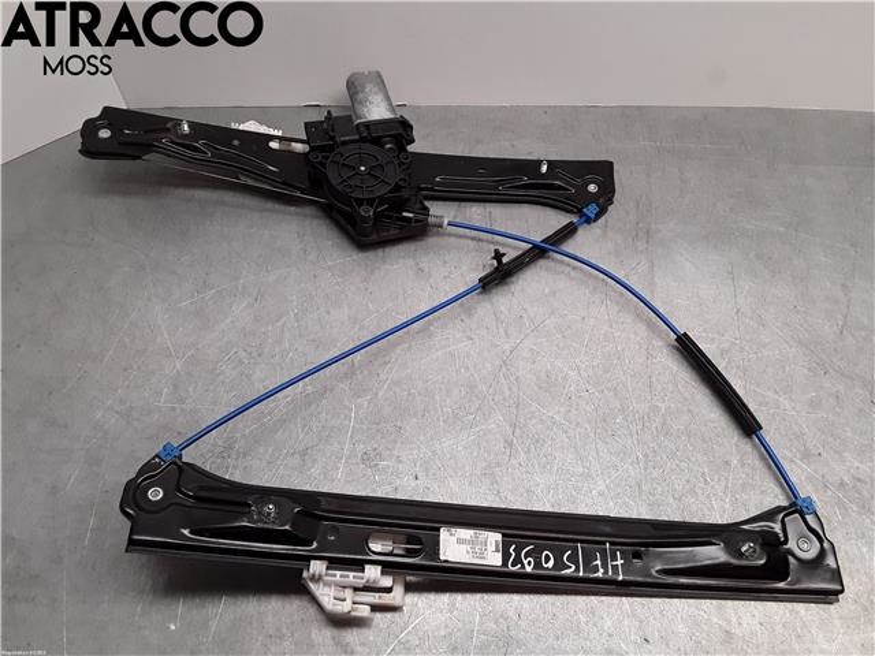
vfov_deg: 49.7
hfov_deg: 63.4
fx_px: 708
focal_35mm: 28
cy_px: 328
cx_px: 438
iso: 50
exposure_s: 1/100
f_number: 1.9
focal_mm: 2.91
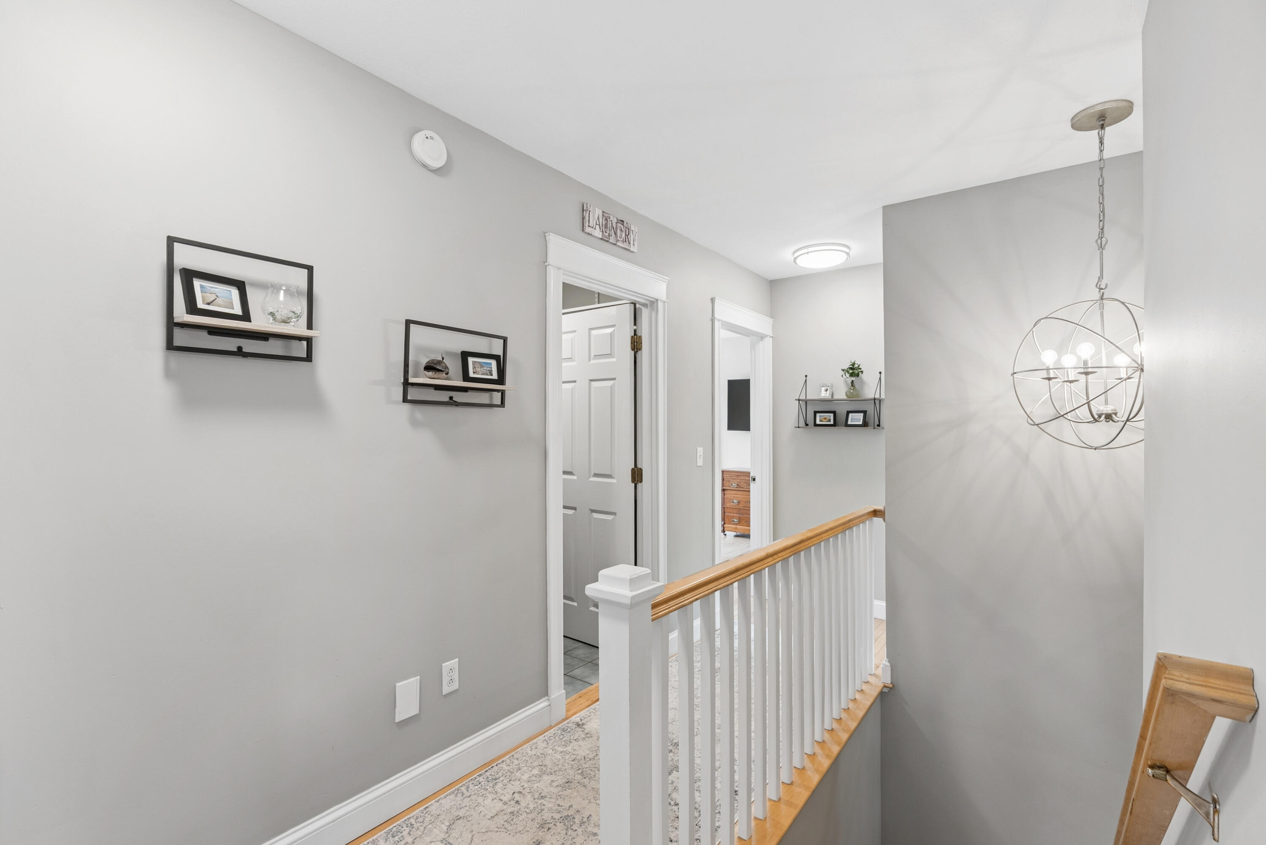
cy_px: 422
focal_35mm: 16
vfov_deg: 73.8
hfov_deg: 96.7
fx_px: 563
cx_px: 633
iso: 320
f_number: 7.1
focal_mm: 16
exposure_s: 1/13
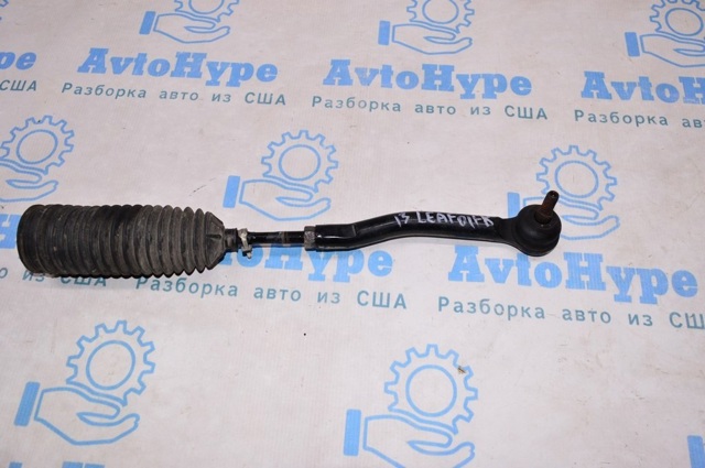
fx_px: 528
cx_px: 352
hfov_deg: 67.4
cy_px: 234
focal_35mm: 27
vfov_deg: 47.8
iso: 1600
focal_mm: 18
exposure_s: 1/200
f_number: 8
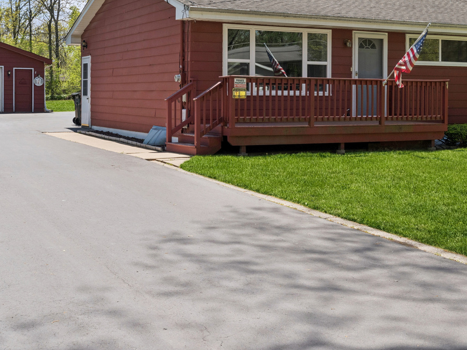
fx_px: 702
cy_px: 88
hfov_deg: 36.8
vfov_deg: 27.6
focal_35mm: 52
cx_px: 262
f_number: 11
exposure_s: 1/320
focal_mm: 29
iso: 200
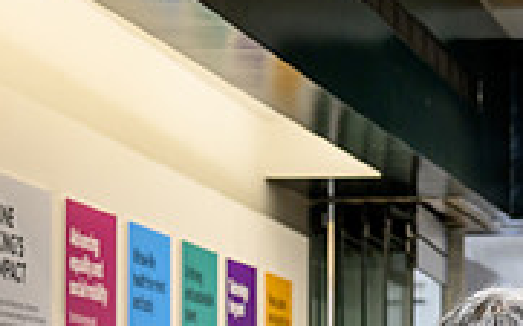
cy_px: 400
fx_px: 2622
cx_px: 693
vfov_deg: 7.1
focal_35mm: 184
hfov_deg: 11.1
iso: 640
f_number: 4.5
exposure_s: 1/60
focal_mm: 56
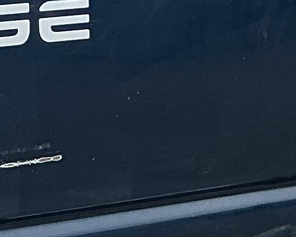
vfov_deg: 7.2
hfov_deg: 8.5
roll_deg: +0.9
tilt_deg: -10.6
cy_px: 156
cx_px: -278
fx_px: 1893
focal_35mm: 216
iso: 40
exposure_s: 1/120
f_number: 1.8
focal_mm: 3
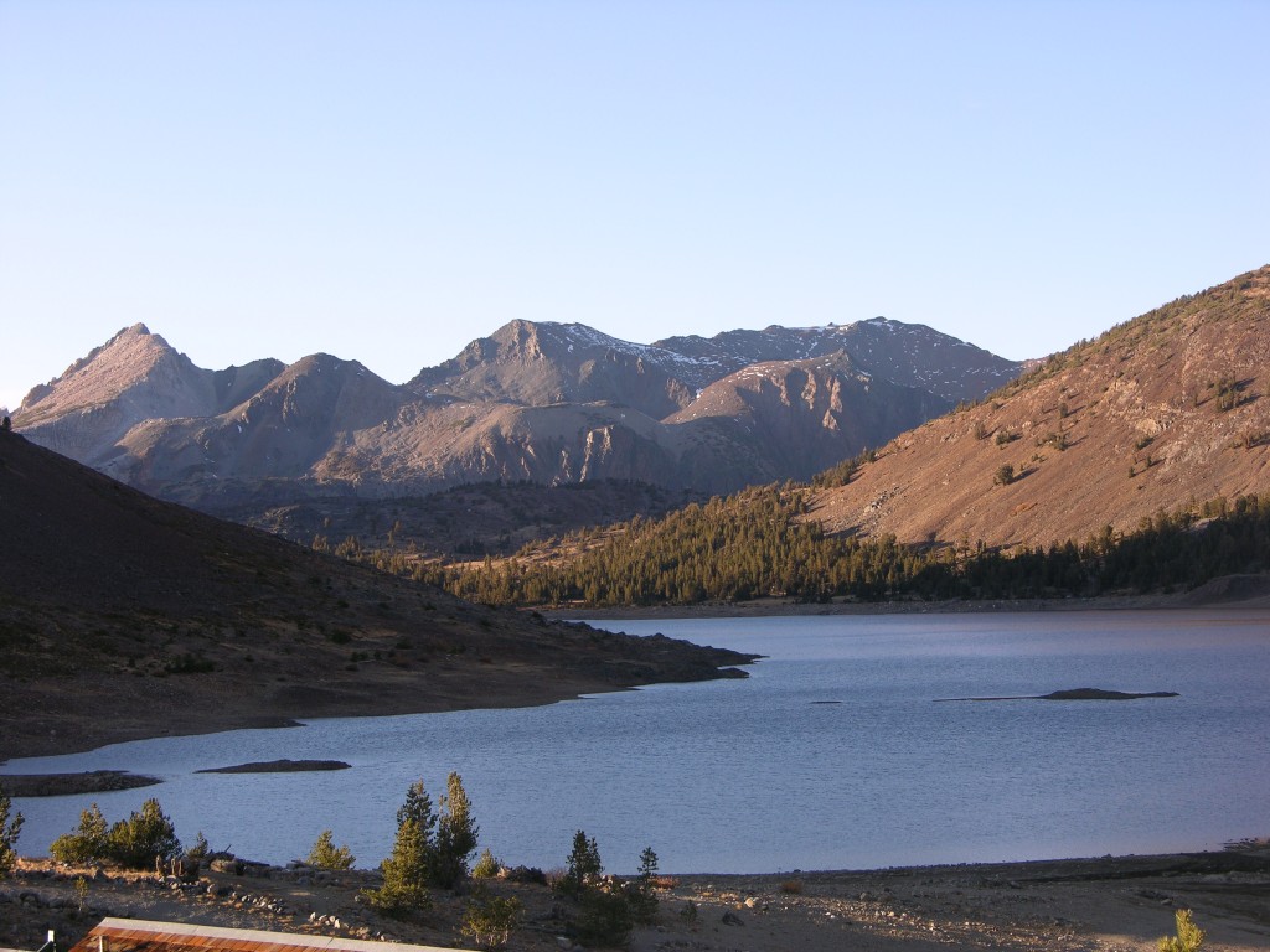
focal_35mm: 78
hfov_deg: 25.0
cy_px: 476
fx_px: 2862
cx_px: 635
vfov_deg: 18.9
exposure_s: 1/138
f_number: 4.3
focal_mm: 19.9
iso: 50
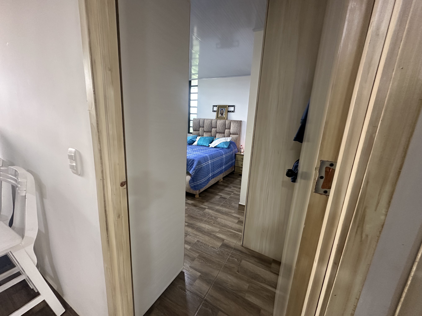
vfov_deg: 85.7
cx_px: 211
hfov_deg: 102.1
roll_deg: -4.3
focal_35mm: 14
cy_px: 158
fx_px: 171
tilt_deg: -11.3
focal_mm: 2.22
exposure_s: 1/60
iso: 320
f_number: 2.2
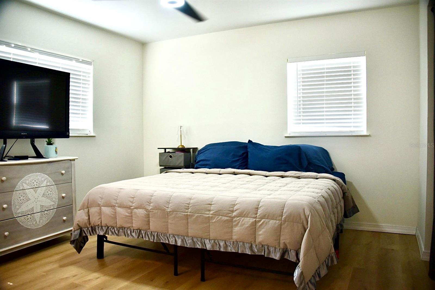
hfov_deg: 65.5
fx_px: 338
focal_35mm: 28
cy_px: 145
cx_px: 218
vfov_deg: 46.4
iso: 1250
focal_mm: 28
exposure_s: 1/60
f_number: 3.5
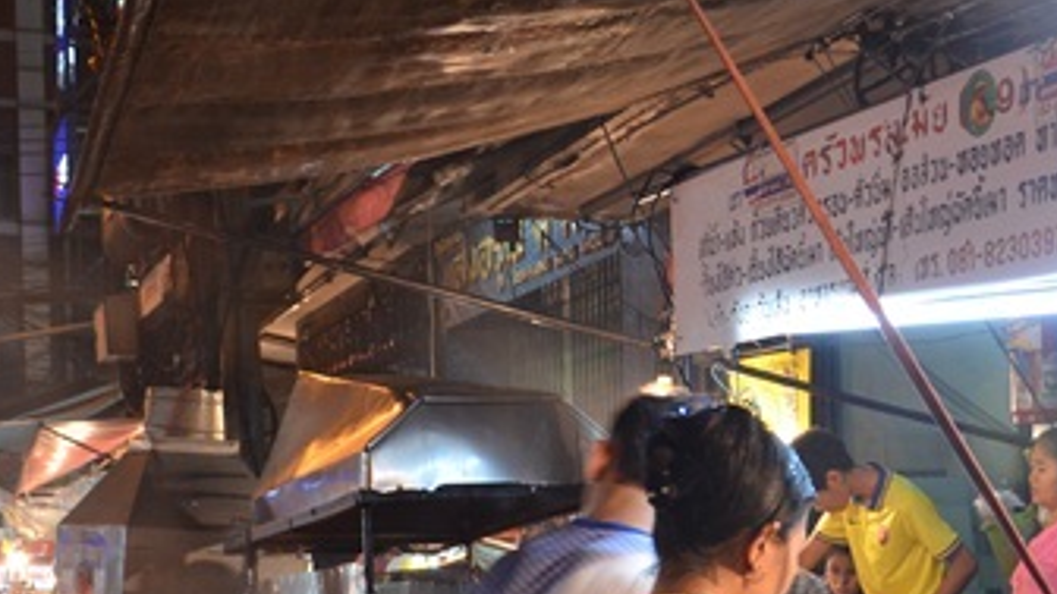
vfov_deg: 16.8
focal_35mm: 70
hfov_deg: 30.1
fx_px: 1960
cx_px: 620
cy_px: 605
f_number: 4.5
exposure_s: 1/25
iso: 640
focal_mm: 25
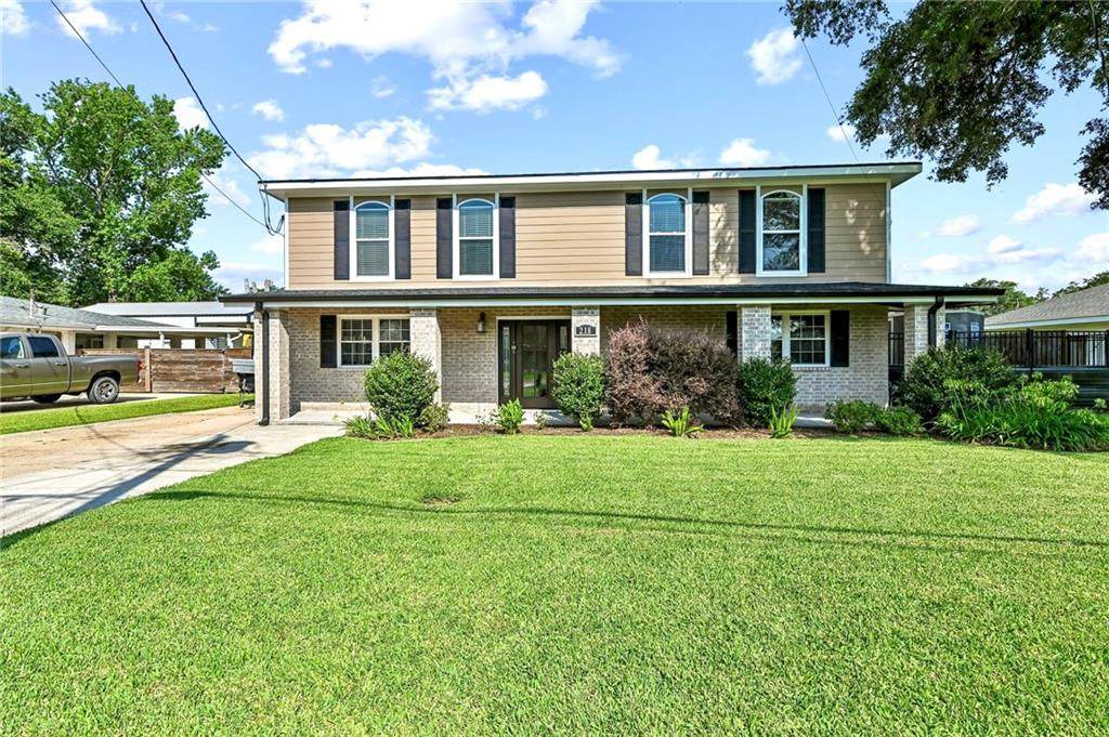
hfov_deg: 96.8
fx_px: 492
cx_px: 554
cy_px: 368
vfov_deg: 73.7
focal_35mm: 16
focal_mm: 16
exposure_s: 1/640
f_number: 11
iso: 400
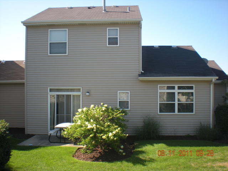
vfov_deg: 37.7
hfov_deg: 49.0
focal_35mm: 38
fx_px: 250
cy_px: 86
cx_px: 114
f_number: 4.6
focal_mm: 6.3
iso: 64
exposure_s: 1/155
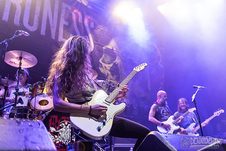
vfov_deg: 37.9
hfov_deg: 54.4
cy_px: 76
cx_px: 113
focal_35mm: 35
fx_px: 220
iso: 3200
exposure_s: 1/500
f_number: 3.2
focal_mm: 35
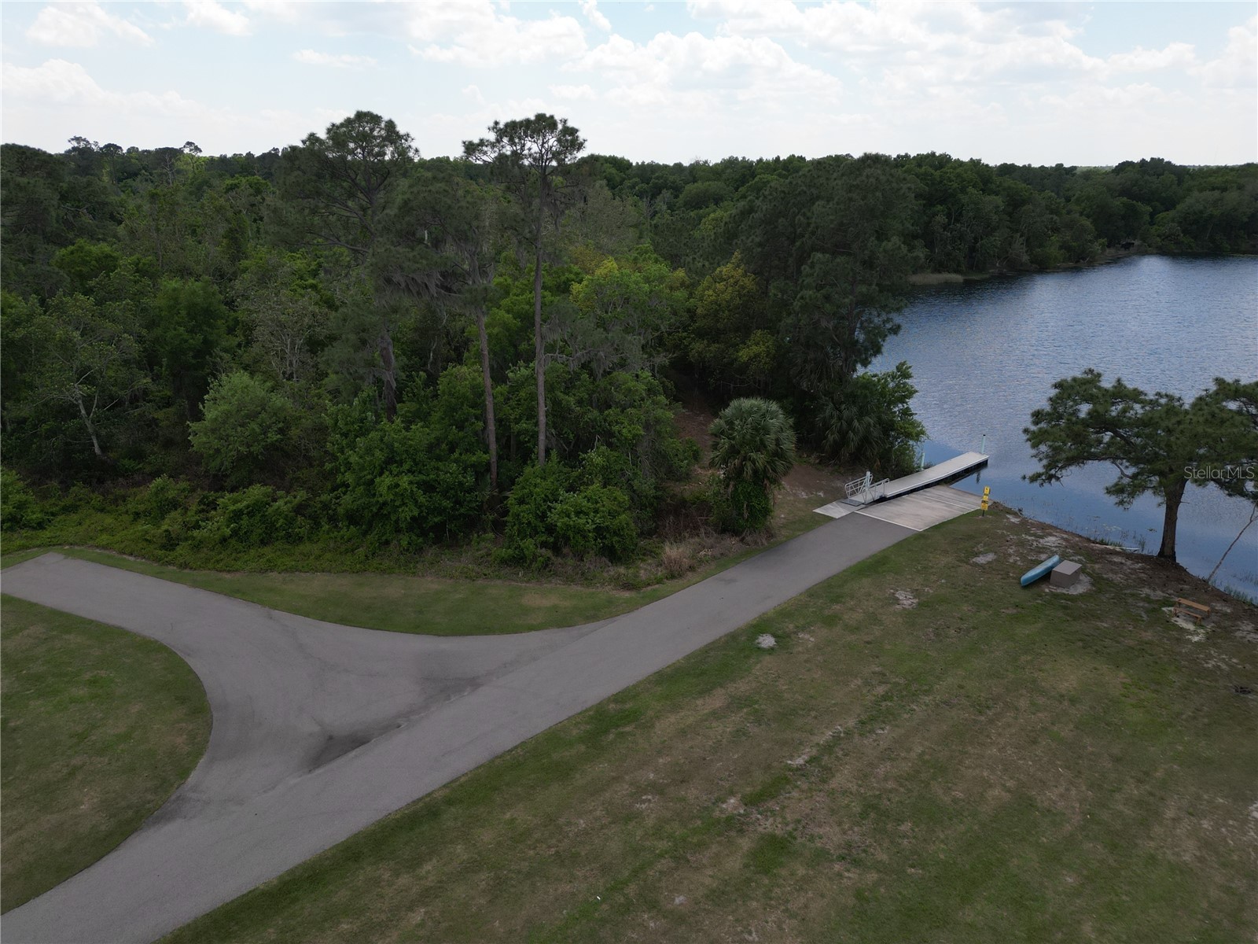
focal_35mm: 24
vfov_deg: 56.8
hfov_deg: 71.6
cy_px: 472
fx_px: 872
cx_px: 629
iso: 100
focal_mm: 6.72
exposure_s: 1/60
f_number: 1.7
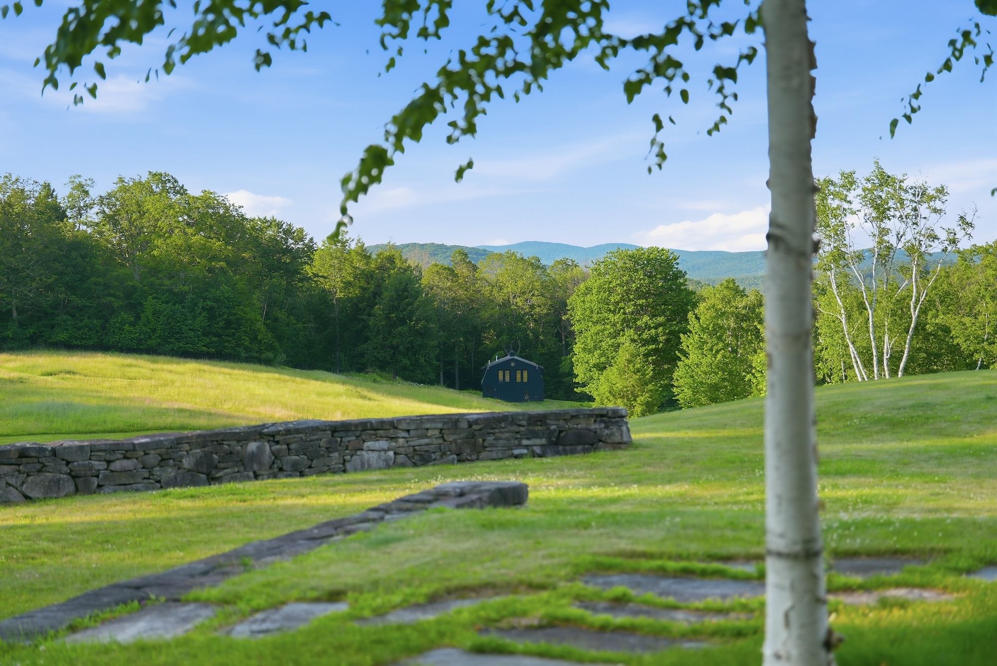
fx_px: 1940
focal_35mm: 70
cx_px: 498
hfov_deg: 28.8
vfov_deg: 19.5
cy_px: 333
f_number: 2.8
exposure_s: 1/400
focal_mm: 70
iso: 125
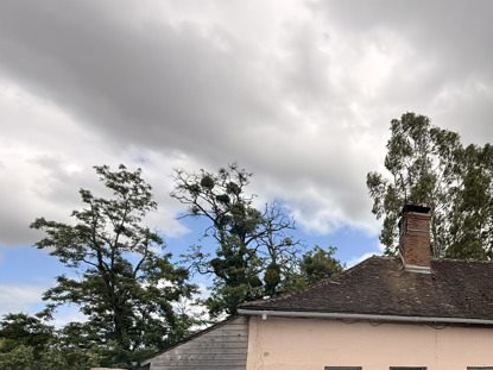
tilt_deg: +8.1
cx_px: 417
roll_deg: +0.1
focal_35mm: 27
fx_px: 384
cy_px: 330
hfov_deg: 58.5
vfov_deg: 46.6
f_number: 2.2
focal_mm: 2.22
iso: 50
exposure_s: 1/1464
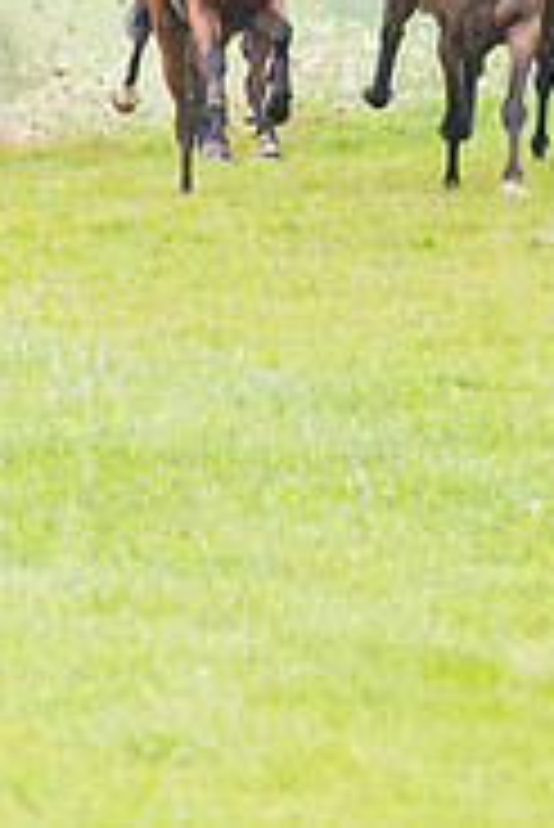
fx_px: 23868
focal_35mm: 1036
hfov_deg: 1.3
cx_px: 564
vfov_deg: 2.0
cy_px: 47
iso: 400
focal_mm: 200
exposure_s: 1/1000
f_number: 4
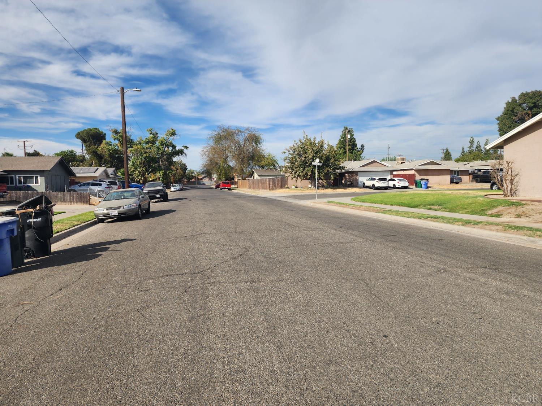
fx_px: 360
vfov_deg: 58.9
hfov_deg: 73.9
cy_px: 203
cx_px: 271
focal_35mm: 23
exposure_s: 1/1090
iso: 12
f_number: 1.8
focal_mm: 6.4
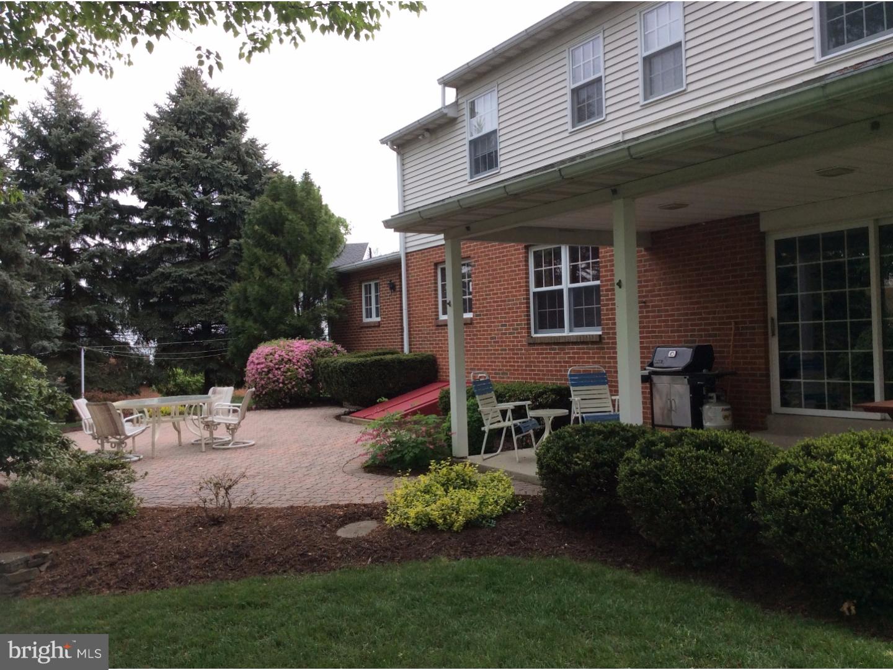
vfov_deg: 44.2
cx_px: 446
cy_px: 335
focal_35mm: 32
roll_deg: +2.1
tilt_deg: +0.0
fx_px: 826
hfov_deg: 56.8
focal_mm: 3.3
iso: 32
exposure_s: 1/319
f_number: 2.4
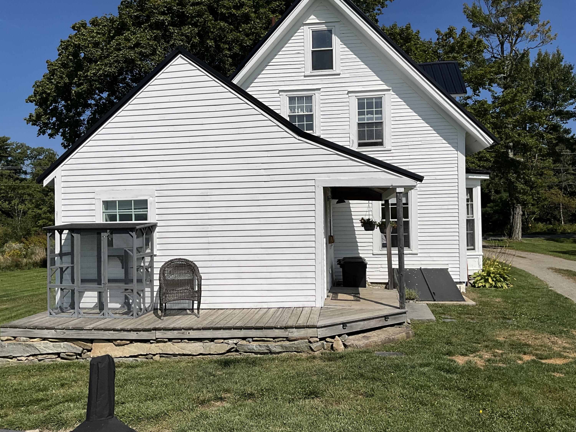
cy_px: 216
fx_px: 483
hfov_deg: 61.7
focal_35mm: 29
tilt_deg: -0.3
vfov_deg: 48.2
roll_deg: +1.1
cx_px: 288
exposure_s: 1/5814
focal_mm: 3
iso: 25
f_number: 1.8
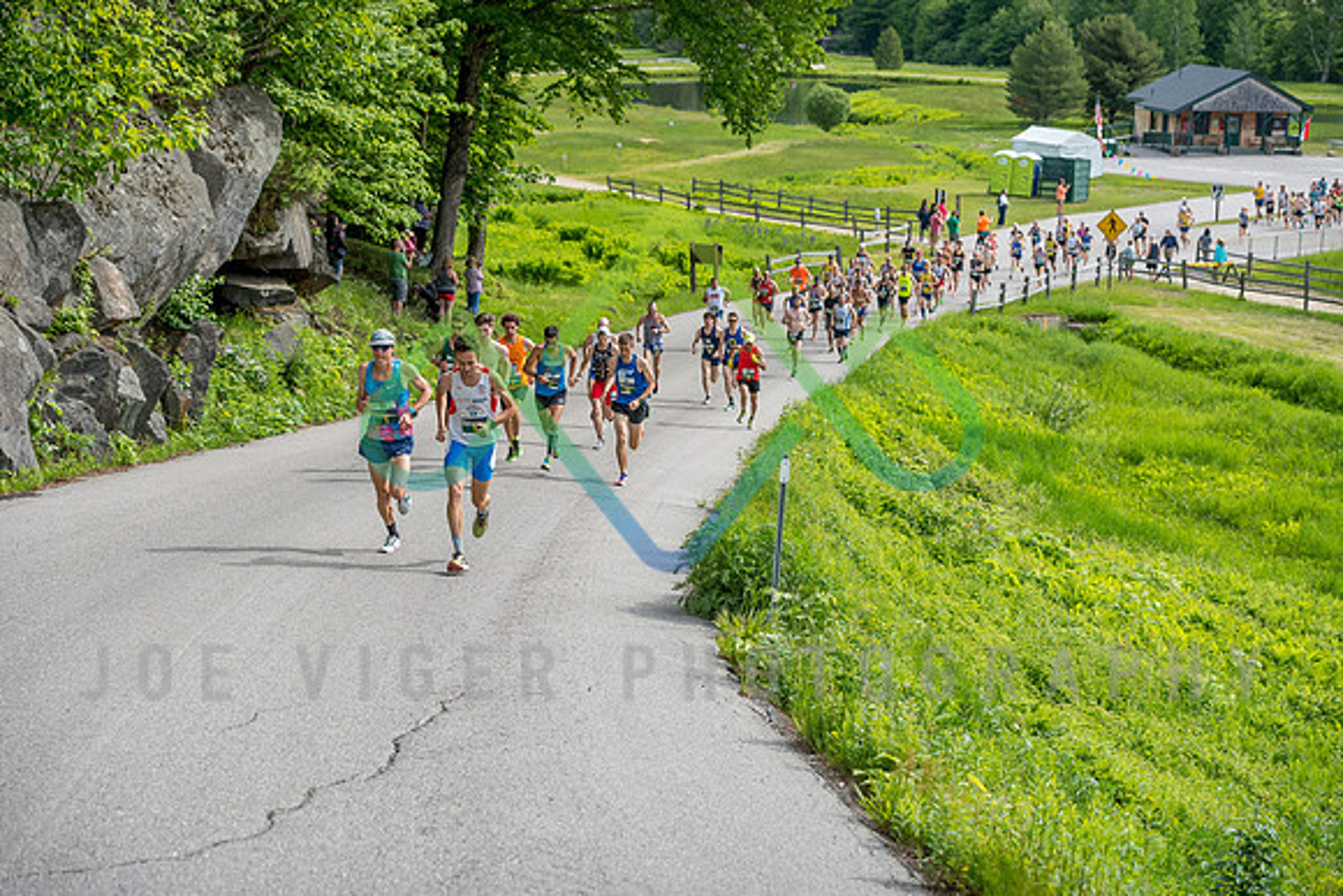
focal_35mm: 70
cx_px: 672
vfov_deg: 19.5
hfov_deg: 28.8
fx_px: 2612
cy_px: 448
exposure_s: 1/2000
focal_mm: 70
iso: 400
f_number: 4.5
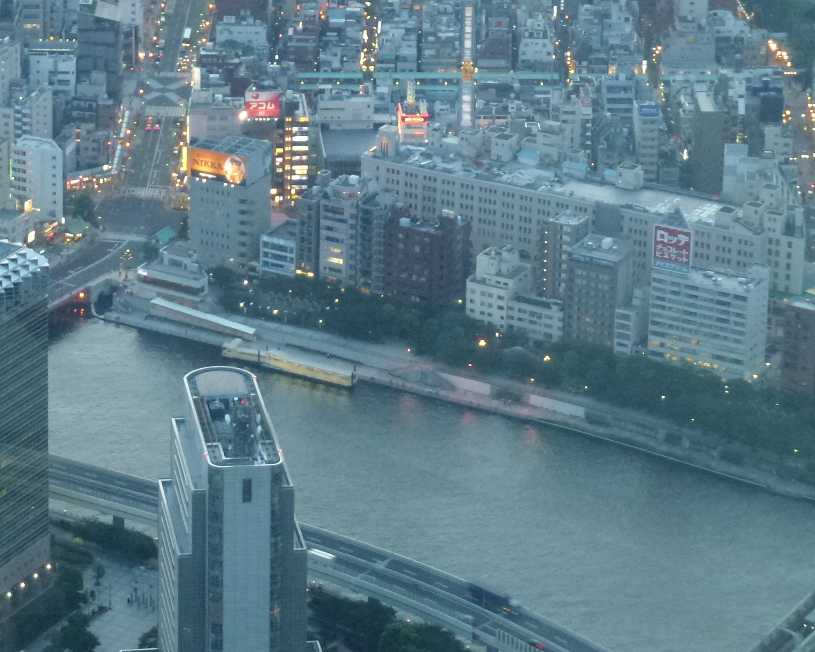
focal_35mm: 153
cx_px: 113
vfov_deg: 10.1
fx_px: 3690
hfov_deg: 12.5
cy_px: 157
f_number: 4.9
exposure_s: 1/10
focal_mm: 16
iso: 400
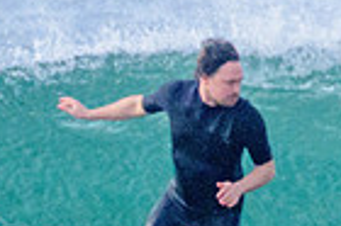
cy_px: 260
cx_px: 301
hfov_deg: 0.5
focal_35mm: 4532
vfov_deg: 0.3
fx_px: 42878
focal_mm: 800
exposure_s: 1/2000
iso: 2000
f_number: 11
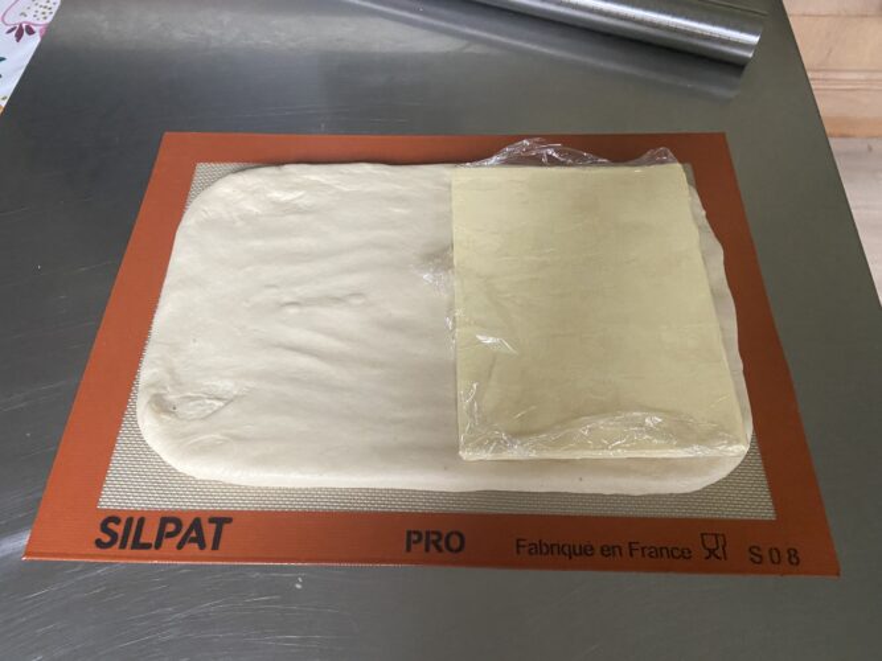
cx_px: 441
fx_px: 662
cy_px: 330
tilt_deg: -59.1
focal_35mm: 26
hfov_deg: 67.3
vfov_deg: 53.0
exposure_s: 1/57
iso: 500
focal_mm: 4.25
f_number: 1.8
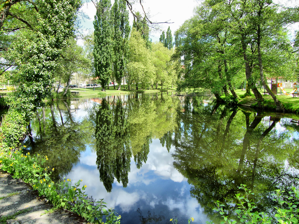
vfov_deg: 49.7
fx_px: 242
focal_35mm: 28
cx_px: 150
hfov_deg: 63.4
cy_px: 112
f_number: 5
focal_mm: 7.4
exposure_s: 1/160
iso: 50
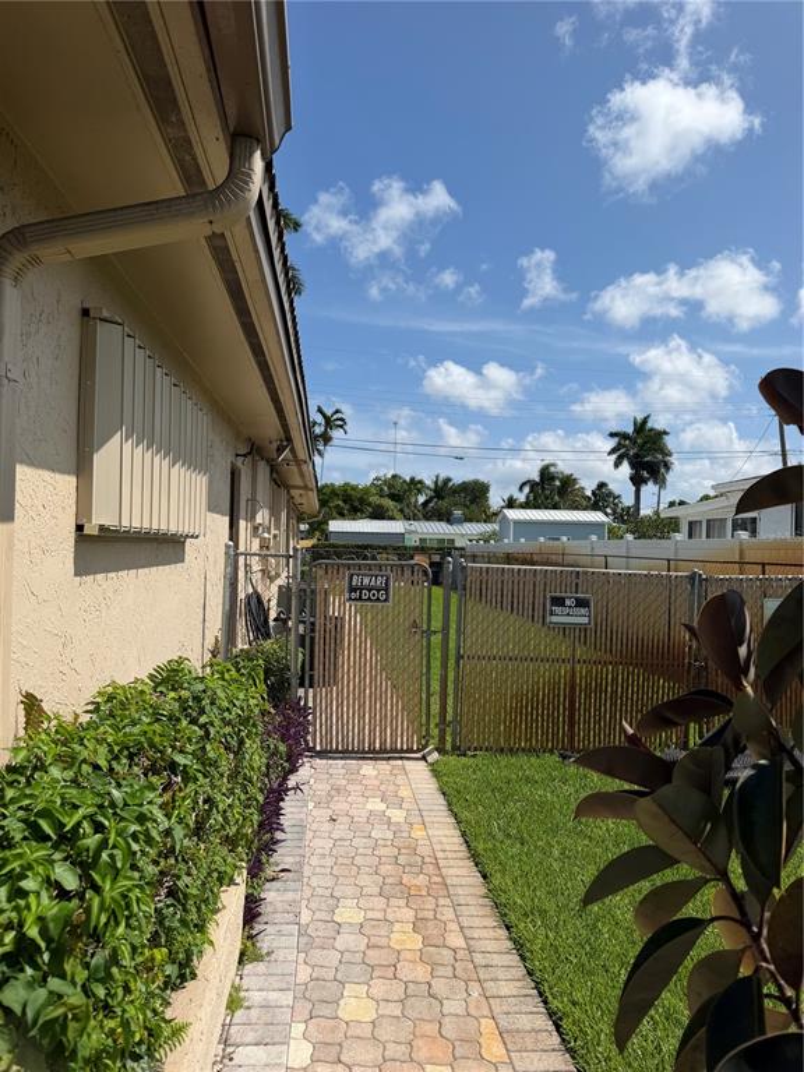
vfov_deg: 71.6
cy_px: 536
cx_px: 402
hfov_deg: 56.8
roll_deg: -0.4
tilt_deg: +3.4
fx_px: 743
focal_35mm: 24
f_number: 1.78
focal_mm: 6.76
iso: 80
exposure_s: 1/7353
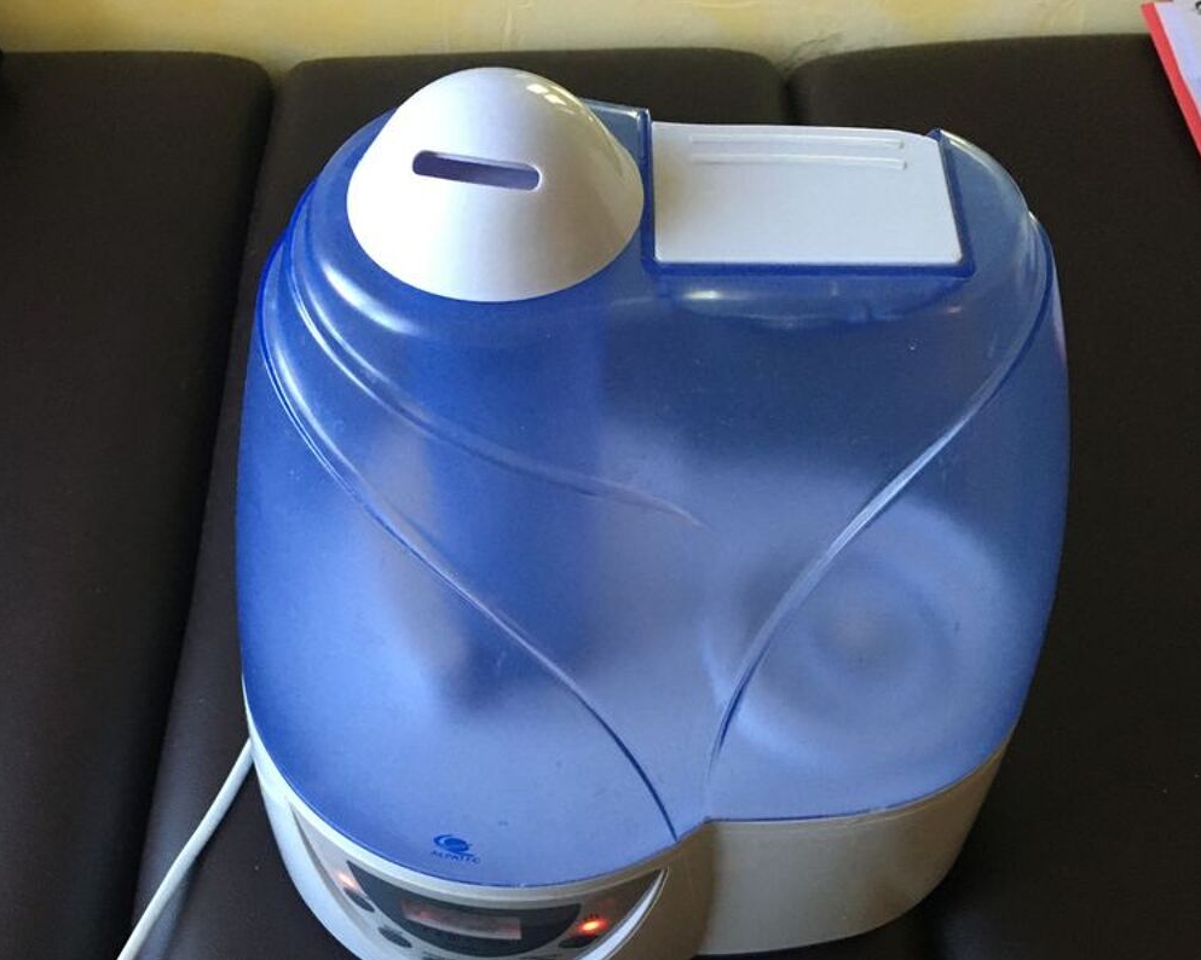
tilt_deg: -56.1
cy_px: 564
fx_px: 1350
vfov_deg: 39.0
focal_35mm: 38
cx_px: 600
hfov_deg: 47.9
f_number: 2.2
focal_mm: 4.15
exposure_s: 1/17
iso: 200
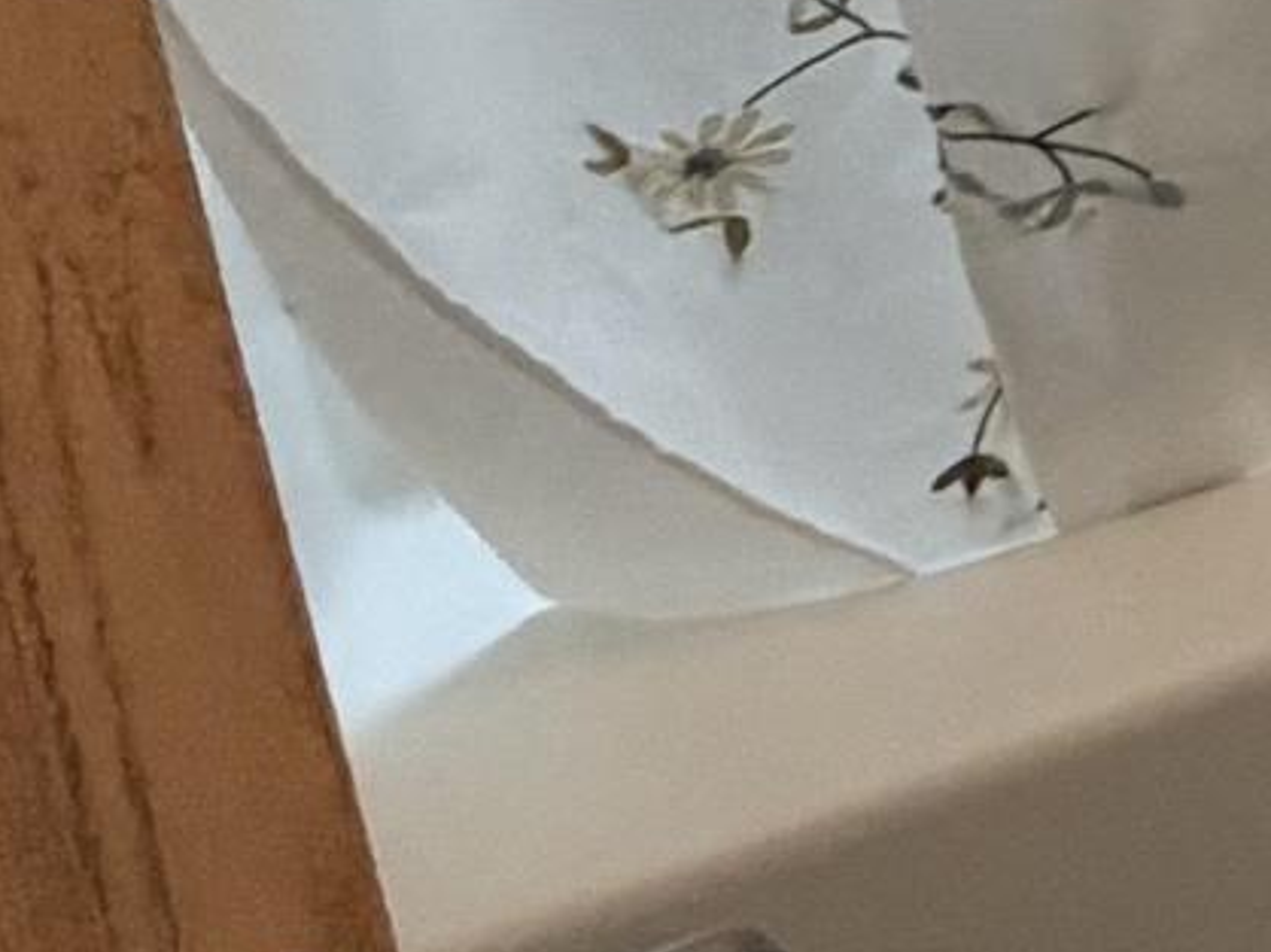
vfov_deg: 11.3
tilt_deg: -12.9
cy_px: -1506
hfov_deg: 11.1
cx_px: 3904
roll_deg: +0.5
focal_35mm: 103
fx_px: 3780
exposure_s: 1/120
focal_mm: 2.22
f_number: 2.2
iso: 160
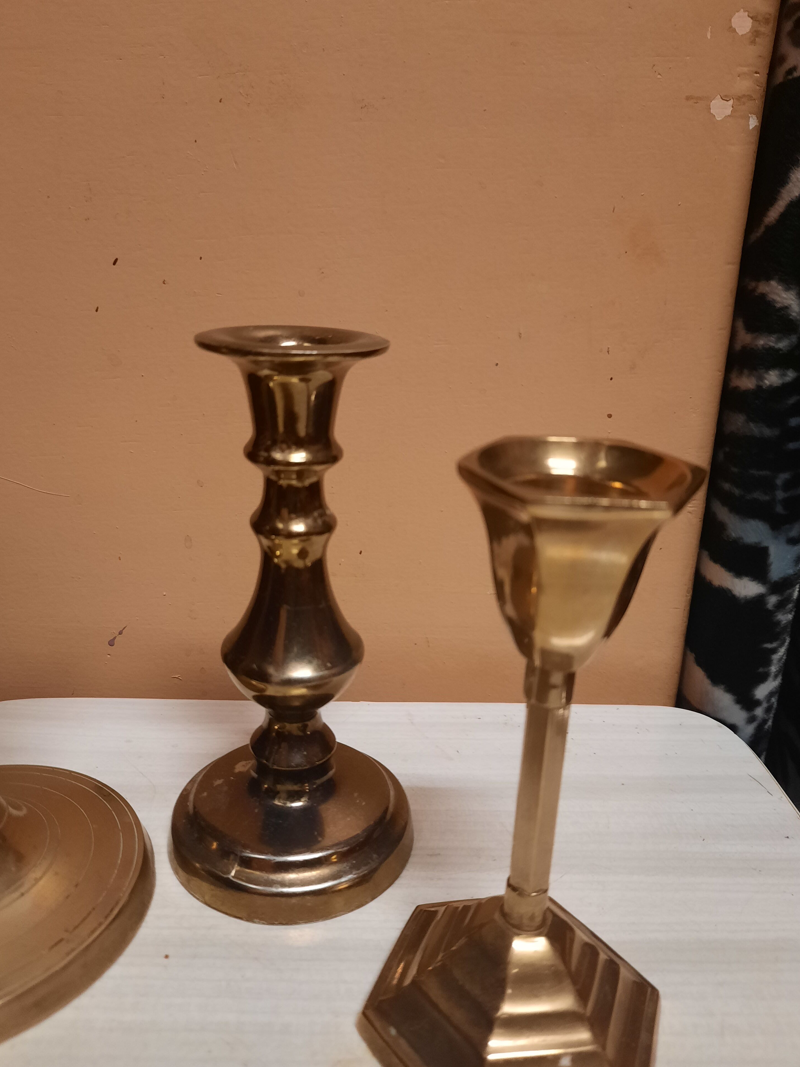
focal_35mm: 26
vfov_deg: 67.3
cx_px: 400
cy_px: 537
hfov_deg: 53.1
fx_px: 801
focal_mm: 4.6
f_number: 2
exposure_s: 1/33
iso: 320
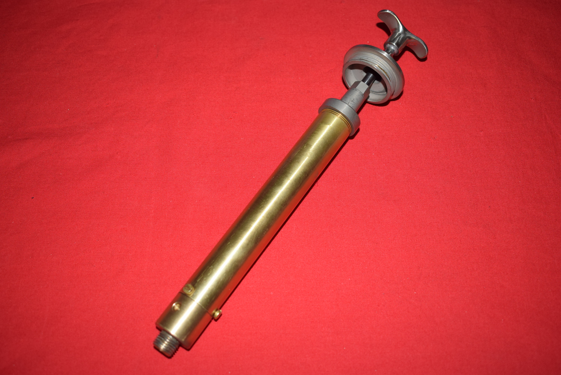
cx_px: 280
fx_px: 632
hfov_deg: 47.9
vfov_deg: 33.1
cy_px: 188
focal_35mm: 40
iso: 400
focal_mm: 27
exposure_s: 1/200
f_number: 5
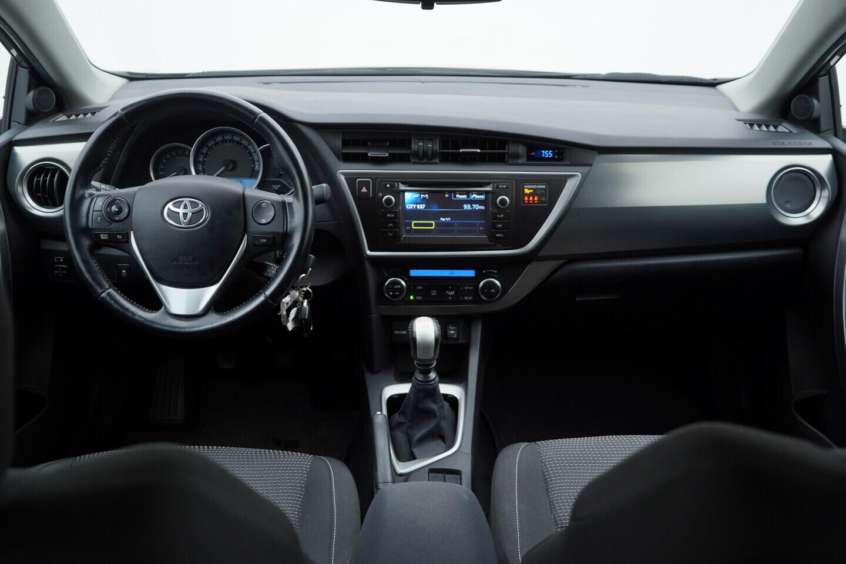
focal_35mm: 36
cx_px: 423
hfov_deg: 53.1
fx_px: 846
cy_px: 282
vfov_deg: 36.9
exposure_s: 1/50
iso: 125
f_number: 3.2
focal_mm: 24
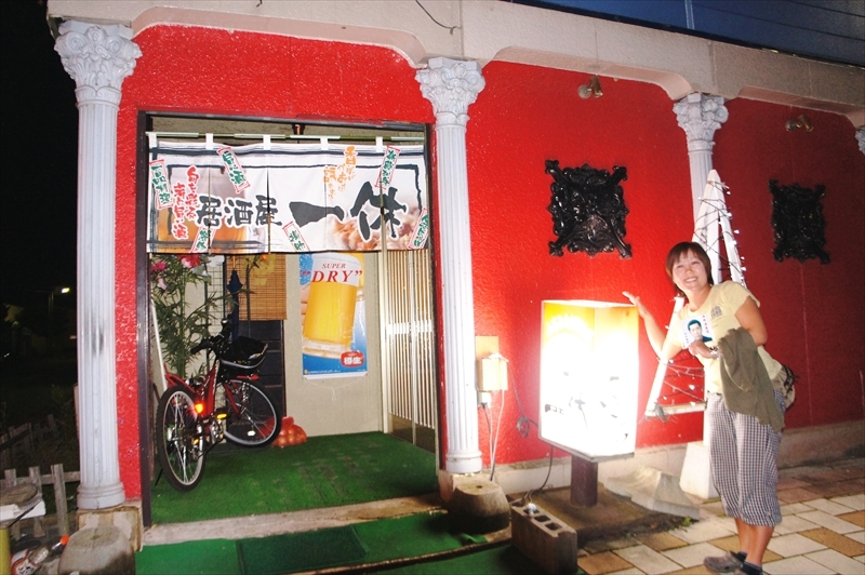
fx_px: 648
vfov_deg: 47.9
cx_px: 432
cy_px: 288
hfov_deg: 67.4
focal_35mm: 27
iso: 800
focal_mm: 18
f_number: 3.5
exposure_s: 1/40
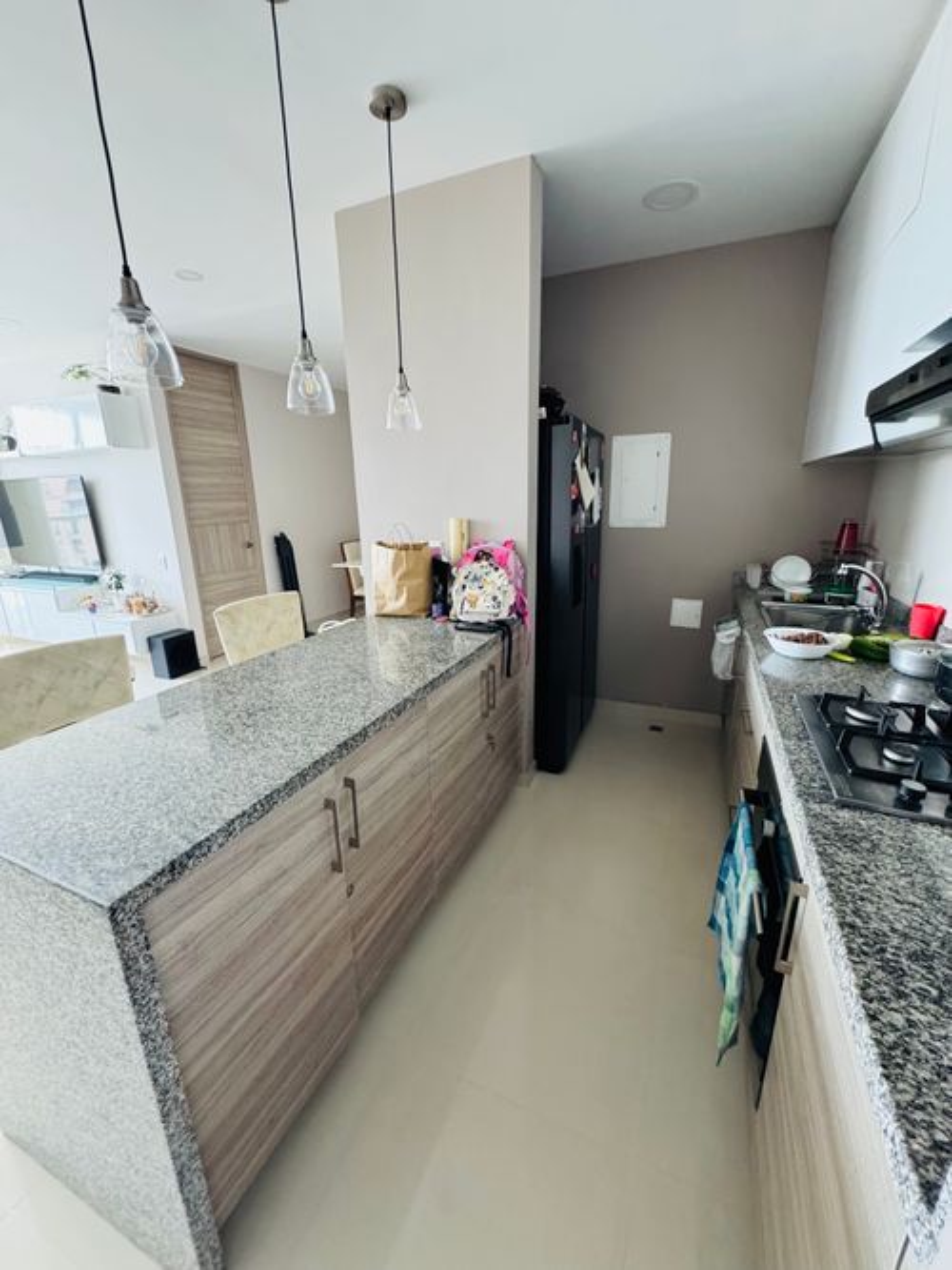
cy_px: 635
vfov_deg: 102.1
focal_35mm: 14
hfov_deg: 85.7
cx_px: 476
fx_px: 514
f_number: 2.2
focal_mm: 2.22
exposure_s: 1/87
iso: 320
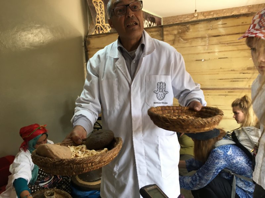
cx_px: 132
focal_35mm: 29
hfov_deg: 61.7
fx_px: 222
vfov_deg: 48.2
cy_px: 99
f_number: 2.2
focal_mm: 4.15
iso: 32
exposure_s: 1/33
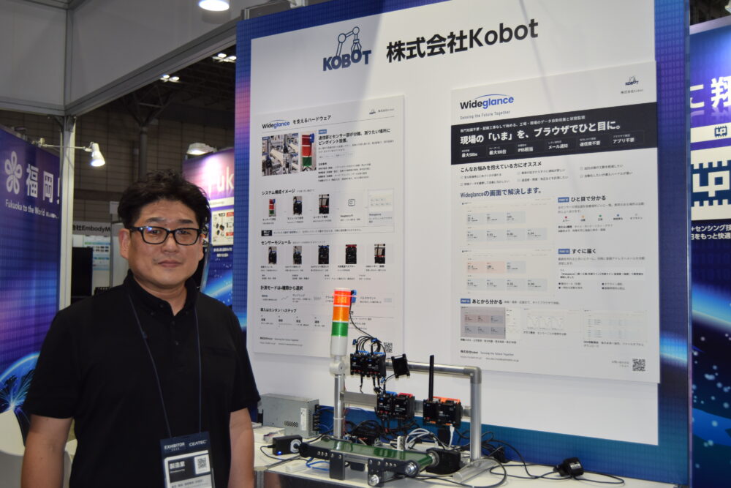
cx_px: 366
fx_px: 731
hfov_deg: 53.1
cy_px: 244
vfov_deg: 36.9
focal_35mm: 36
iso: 200
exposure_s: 1/160
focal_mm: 24
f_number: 3.8
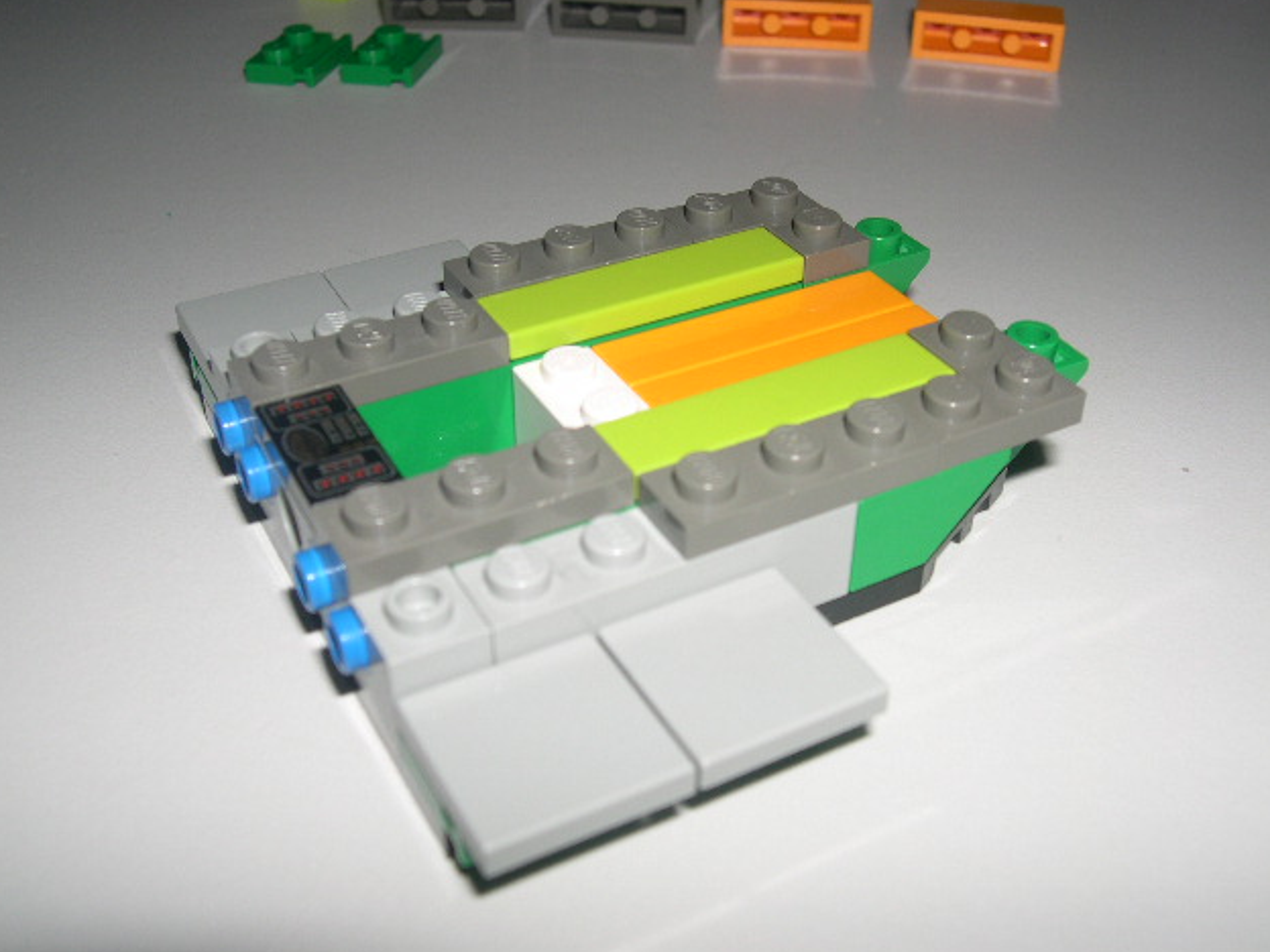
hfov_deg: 47.9
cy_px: 476
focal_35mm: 39
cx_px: 641
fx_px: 1431
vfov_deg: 36.8
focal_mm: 8
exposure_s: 1/60
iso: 100
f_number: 7.6
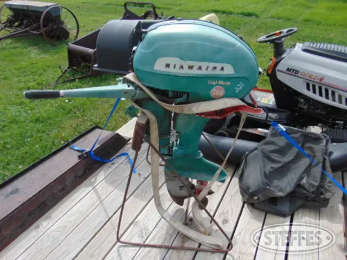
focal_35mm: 25
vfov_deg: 54.9
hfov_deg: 69.4
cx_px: 174
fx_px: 251
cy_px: 130
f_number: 3
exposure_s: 1/800
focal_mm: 4.5
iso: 80
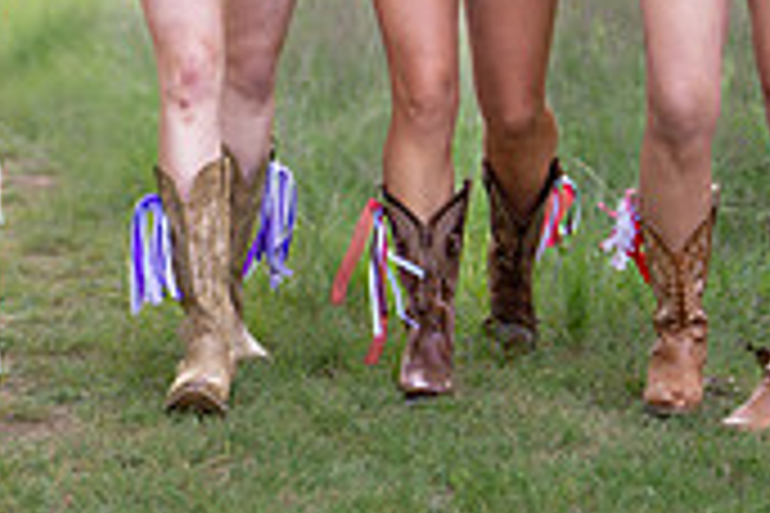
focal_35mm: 211
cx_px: 46
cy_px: -115
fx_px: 4513
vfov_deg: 6.5
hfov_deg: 9.7
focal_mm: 50
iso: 200
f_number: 1.2
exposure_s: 1/1000
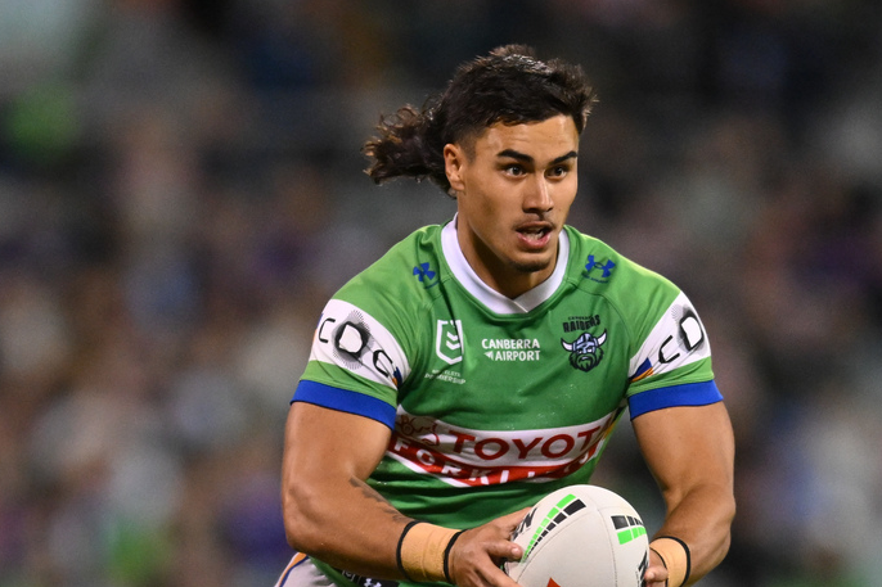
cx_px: 518
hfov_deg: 3.9
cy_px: 340
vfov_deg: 2.6
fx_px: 12859
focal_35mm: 525
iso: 4000
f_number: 2.8
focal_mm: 400
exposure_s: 1/1250
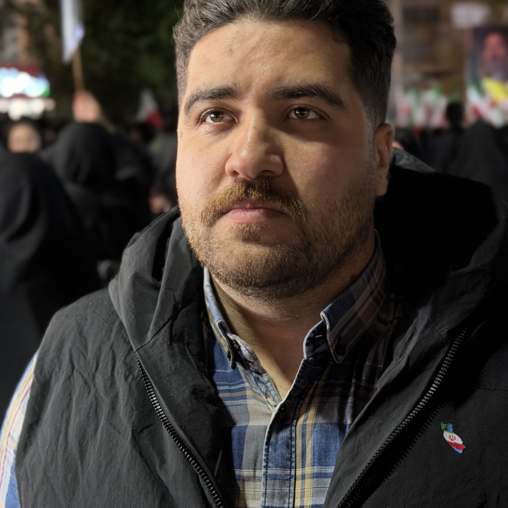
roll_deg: +1.2
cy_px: 204
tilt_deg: -3.0
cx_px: 299
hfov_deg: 24.3
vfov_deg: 24.3
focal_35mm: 71
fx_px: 1179
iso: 500
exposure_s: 1/33
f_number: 1.78
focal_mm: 6.76
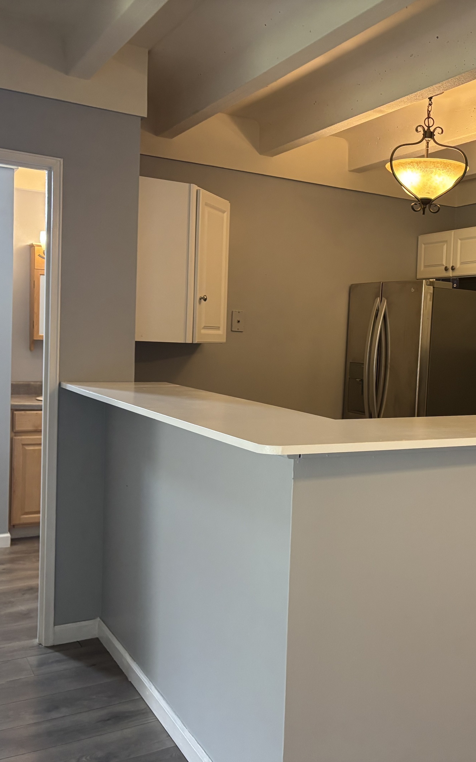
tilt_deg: -4.1
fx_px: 768
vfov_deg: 52.7
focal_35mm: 37
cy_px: 383
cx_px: 365
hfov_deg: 33.6
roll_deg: -2.1
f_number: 1.6
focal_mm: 5.96
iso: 200
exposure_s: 1/60
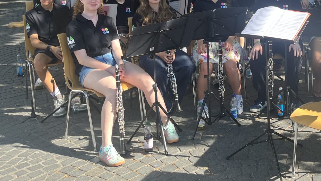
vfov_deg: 19.3
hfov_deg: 33.8
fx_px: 494
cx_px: 299
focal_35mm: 58
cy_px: -46
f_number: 1.6
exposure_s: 1/457
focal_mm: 5.1
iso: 50
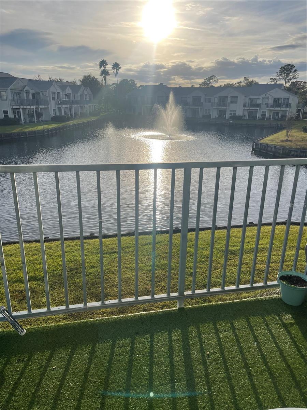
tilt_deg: -19.7
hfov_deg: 54.9
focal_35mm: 25
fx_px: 296
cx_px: 154
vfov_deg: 69.4
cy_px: 205
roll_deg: -0.9
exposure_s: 1/8547
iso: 32
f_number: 1.6
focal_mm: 5.1
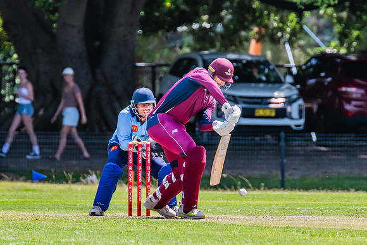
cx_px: 202
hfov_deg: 2.3
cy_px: 138
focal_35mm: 902
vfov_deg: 1.5
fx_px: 9201
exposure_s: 1/1250
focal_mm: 600
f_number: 9
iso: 800
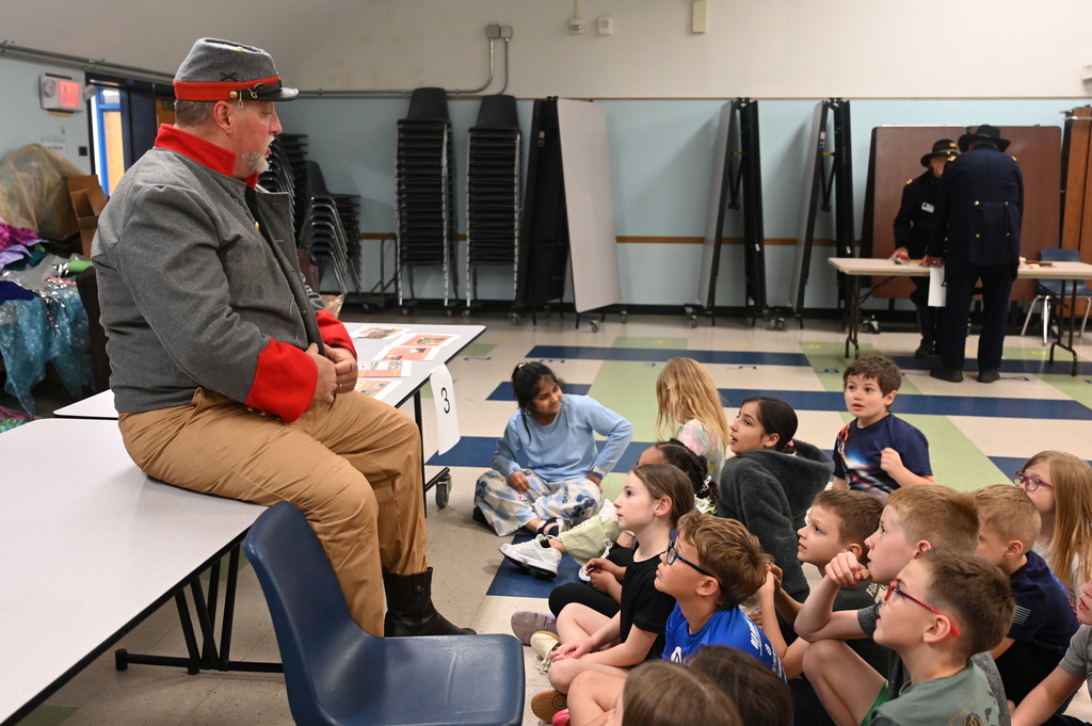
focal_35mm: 34
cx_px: 546
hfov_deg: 55.1
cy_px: 363
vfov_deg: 38.3
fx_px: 1046
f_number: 4
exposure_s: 1/100
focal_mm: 34.5
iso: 3200
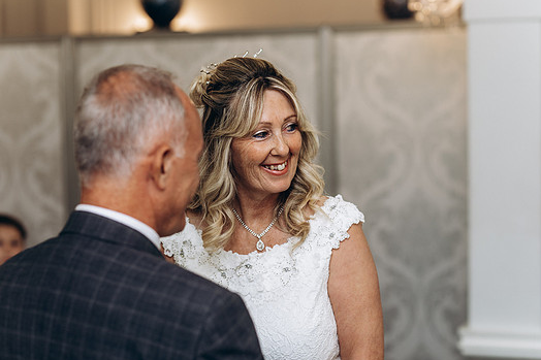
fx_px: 1412
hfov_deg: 21.7
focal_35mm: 94
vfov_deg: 14.5
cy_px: 193
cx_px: 283
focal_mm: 85
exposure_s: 1/160
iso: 320
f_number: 2.5
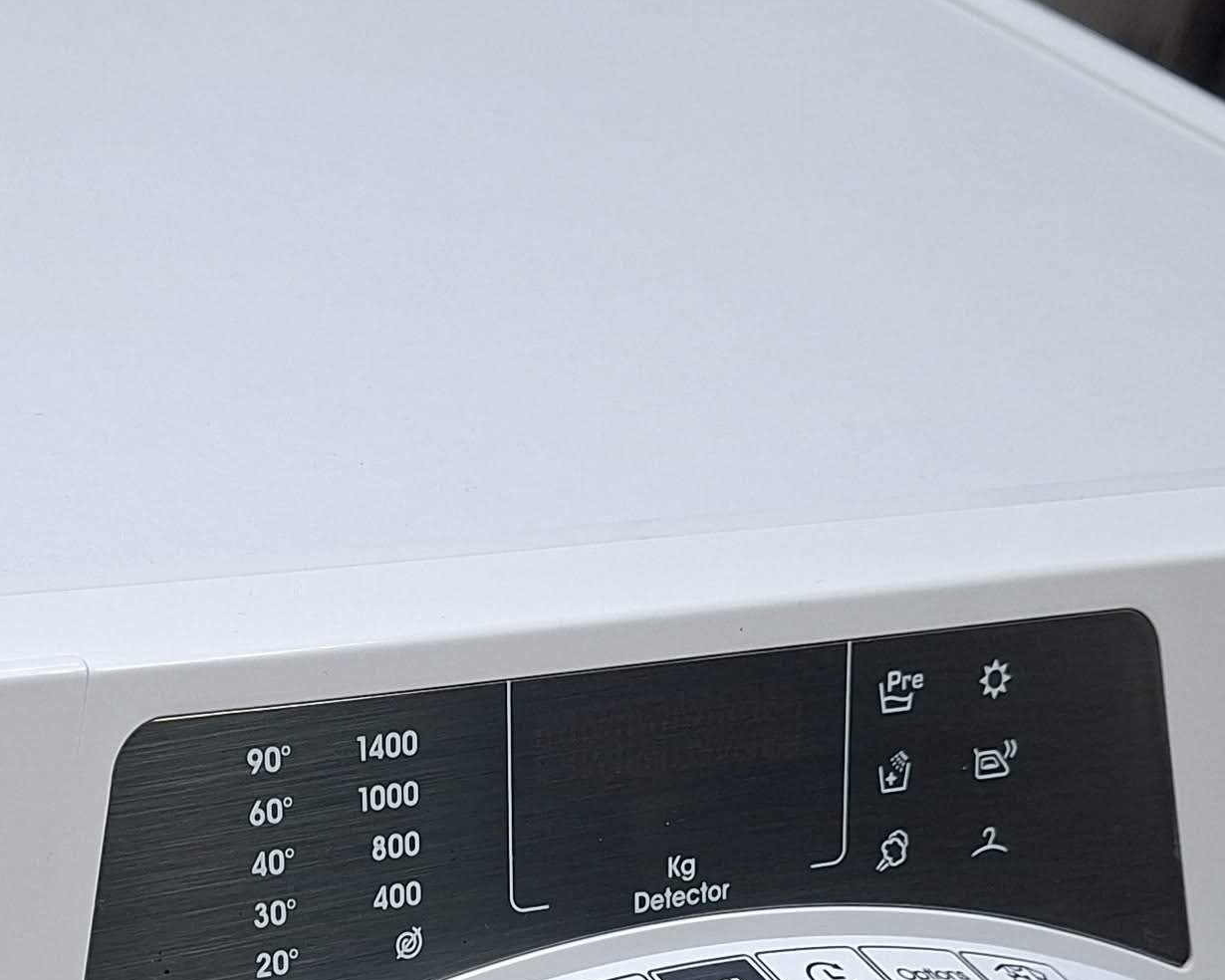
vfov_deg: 19.8
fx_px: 2647
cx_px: 158
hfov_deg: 25.4
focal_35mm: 73
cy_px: 1141
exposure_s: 1/100
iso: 200
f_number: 1.8
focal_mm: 5.54
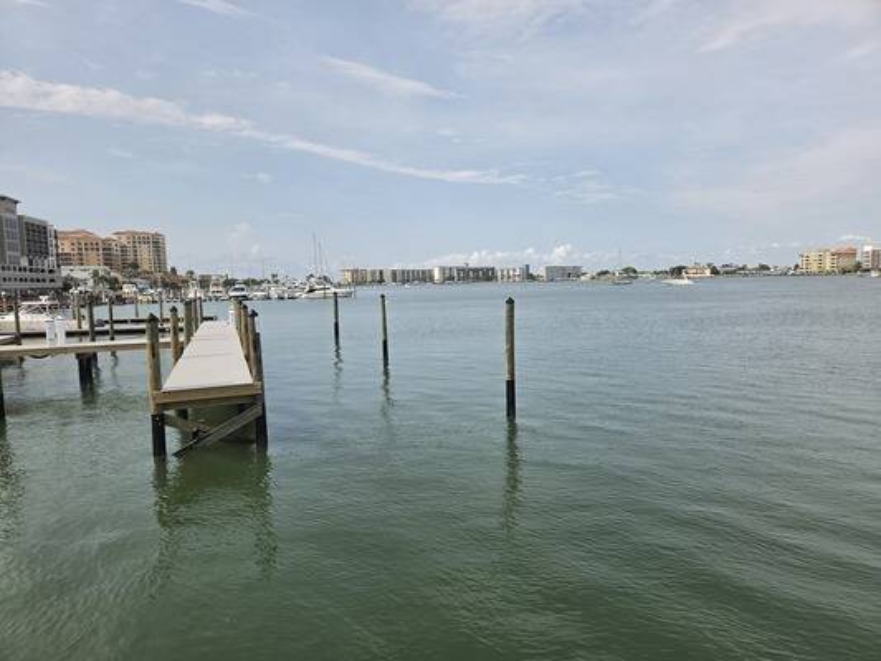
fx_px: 585
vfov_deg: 58.9
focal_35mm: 23
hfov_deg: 73.9
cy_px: 330
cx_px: 440
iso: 80
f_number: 1.8
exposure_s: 1/4087
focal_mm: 5.4
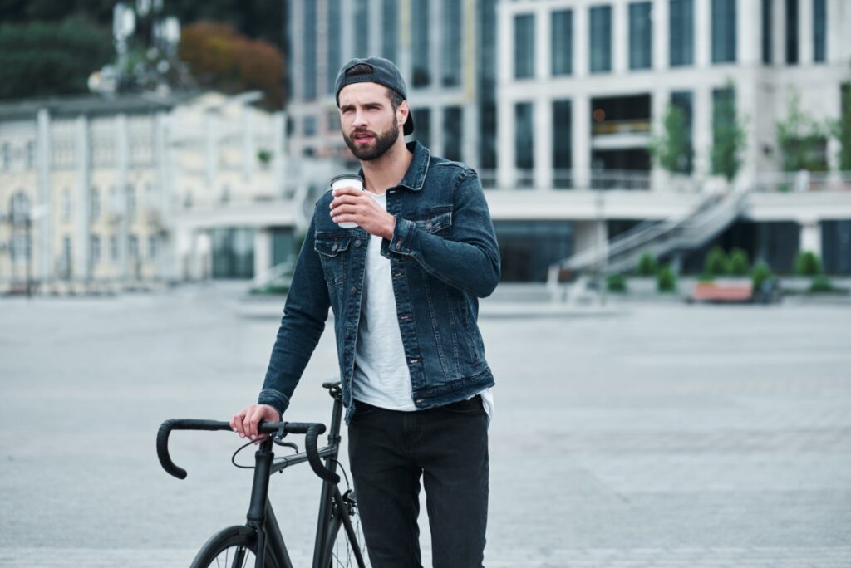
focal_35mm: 85
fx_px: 2010
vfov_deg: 16.1
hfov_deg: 23.9
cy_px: 284
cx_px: 426
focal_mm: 85
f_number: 2.8
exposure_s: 1/640
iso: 320
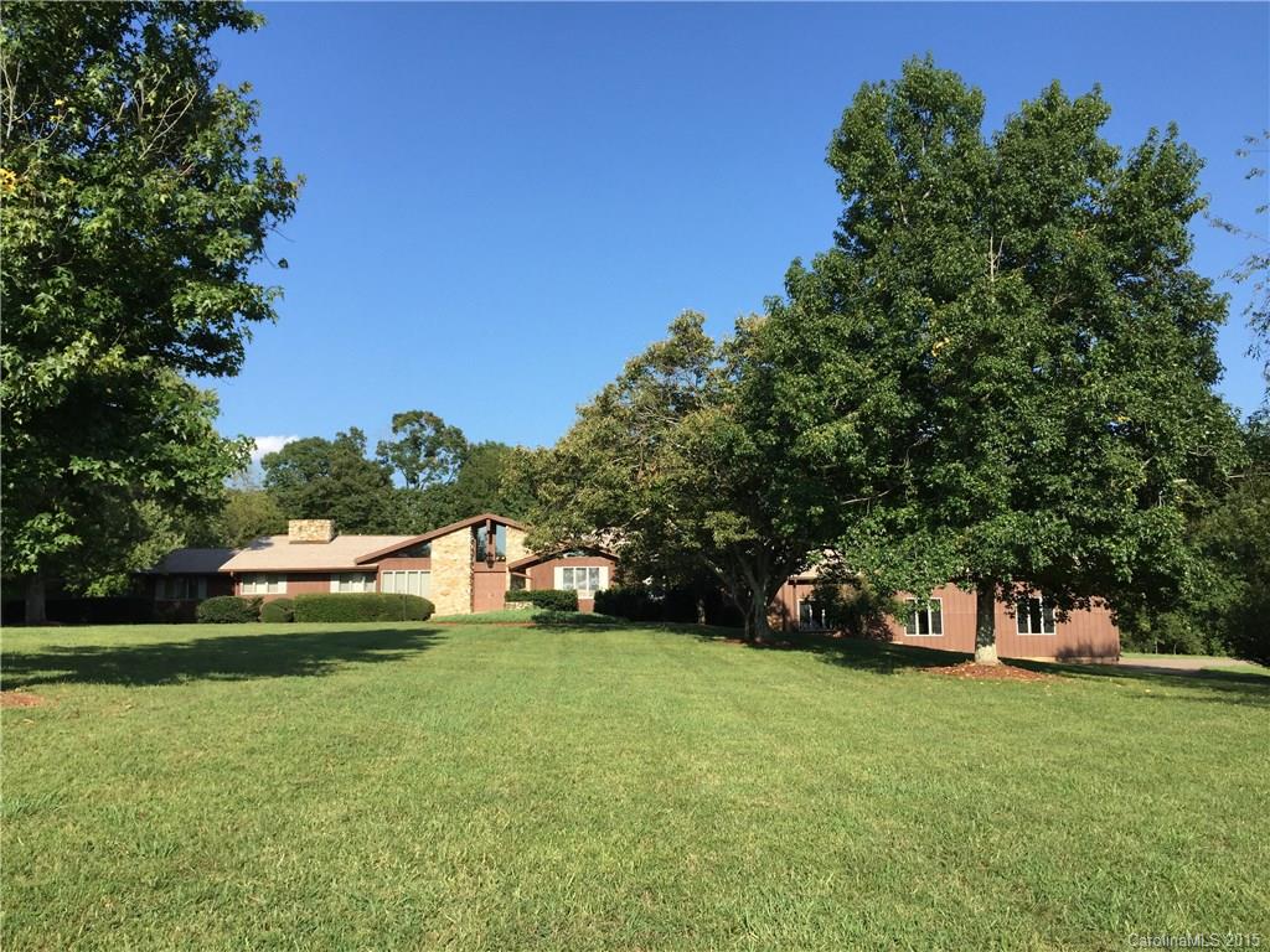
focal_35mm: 29
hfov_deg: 61.7
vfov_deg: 48.2
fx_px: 1064
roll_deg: -1.1
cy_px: 476
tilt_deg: +5.5
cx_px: 635
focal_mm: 4.15
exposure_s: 1/1412
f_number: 2.2
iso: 32
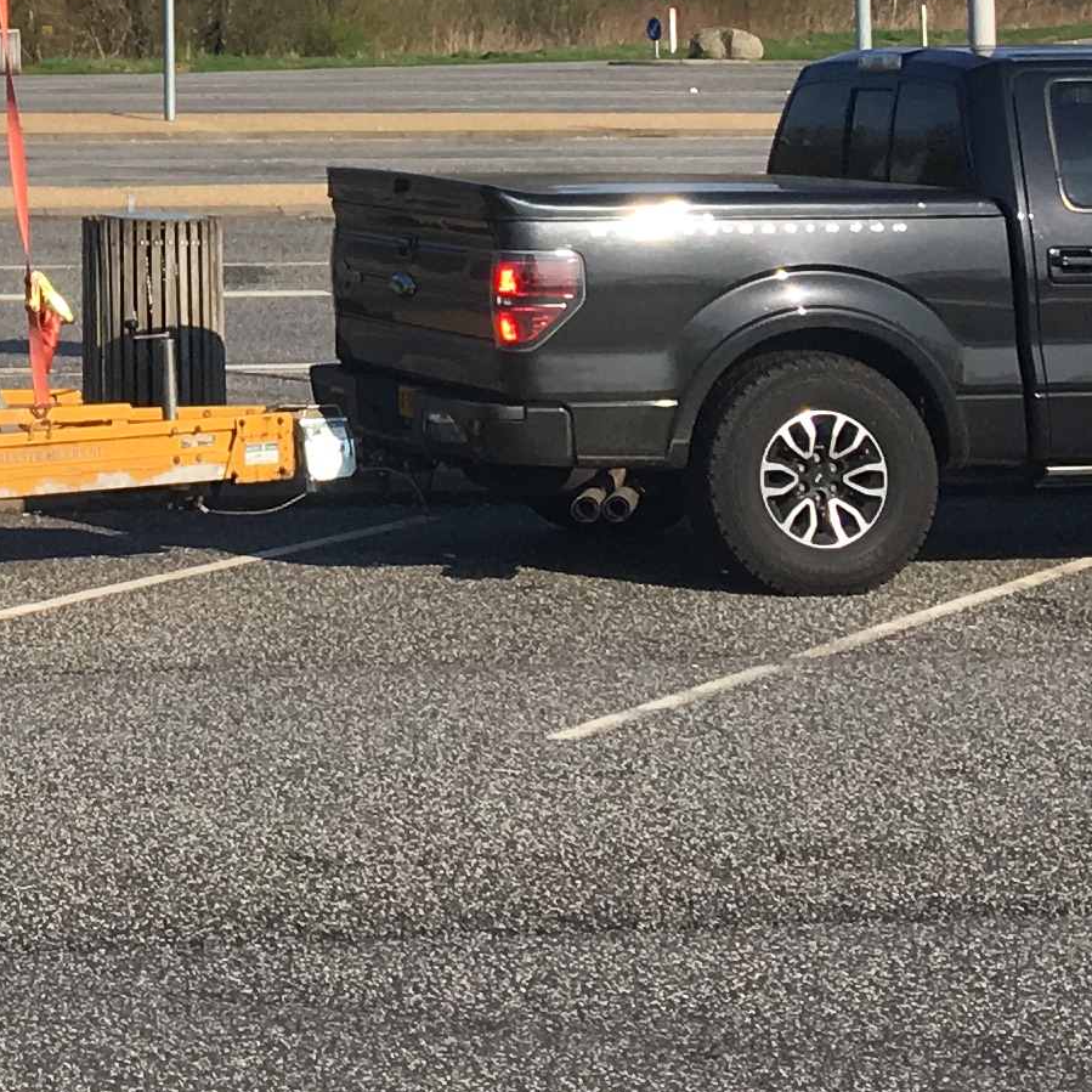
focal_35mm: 115
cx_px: -336
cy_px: -262
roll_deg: -0.6
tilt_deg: +4.2
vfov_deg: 14.6
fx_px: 4104
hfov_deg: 14.5
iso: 25
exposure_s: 1/1508
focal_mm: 4.15
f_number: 2.2
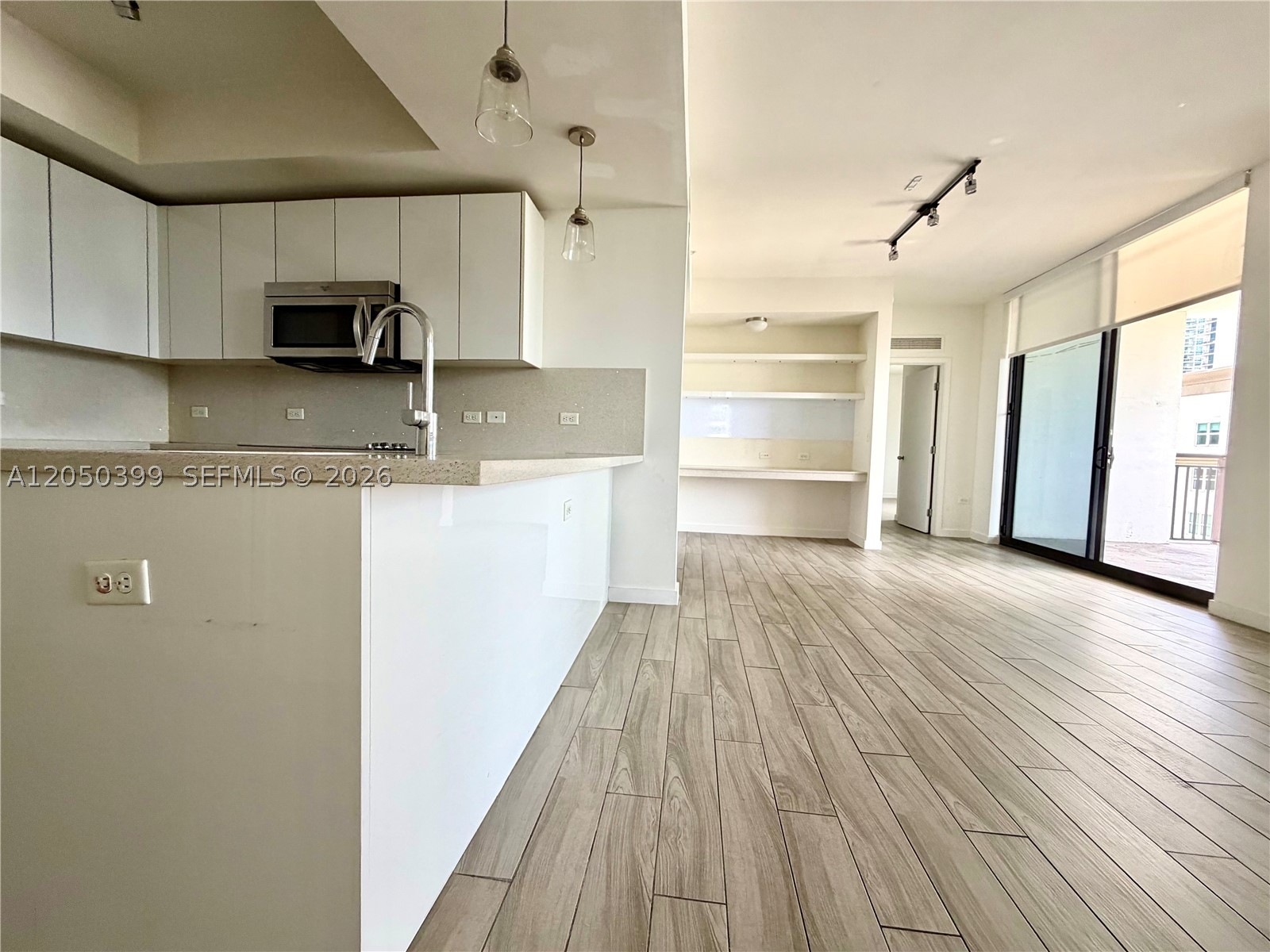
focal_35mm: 14
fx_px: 514
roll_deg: -0.7
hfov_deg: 102.1
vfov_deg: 85.7
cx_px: 635
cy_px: 476
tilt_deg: -4.0
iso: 200
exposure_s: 1/121
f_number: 2.2
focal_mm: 2.22
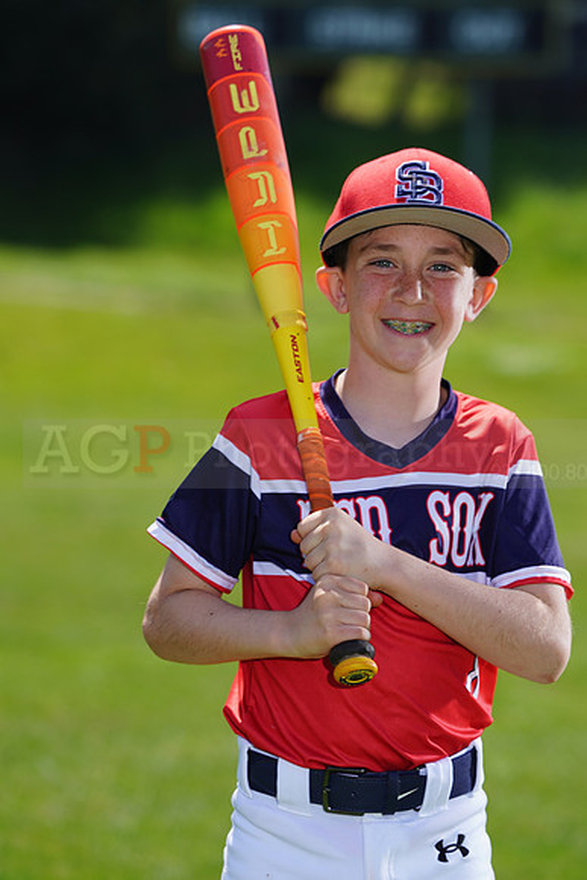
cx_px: 294
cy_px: 440
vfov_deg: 8.6
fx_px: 5817
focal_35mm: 238
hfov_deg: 5.8
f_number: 7.1
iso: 100
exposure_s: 1/250
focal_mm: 238
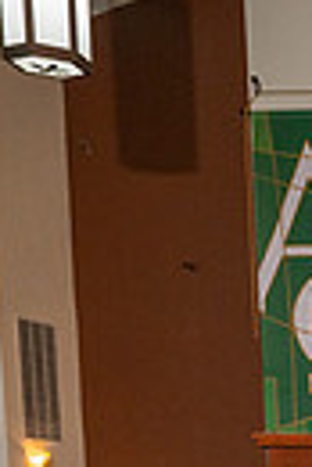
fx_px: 1387
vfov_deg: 17.3
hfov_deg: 10.1
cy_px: 684
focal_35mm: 107
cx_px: 889
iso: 800
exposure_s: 1/160
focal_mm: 24
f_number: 5
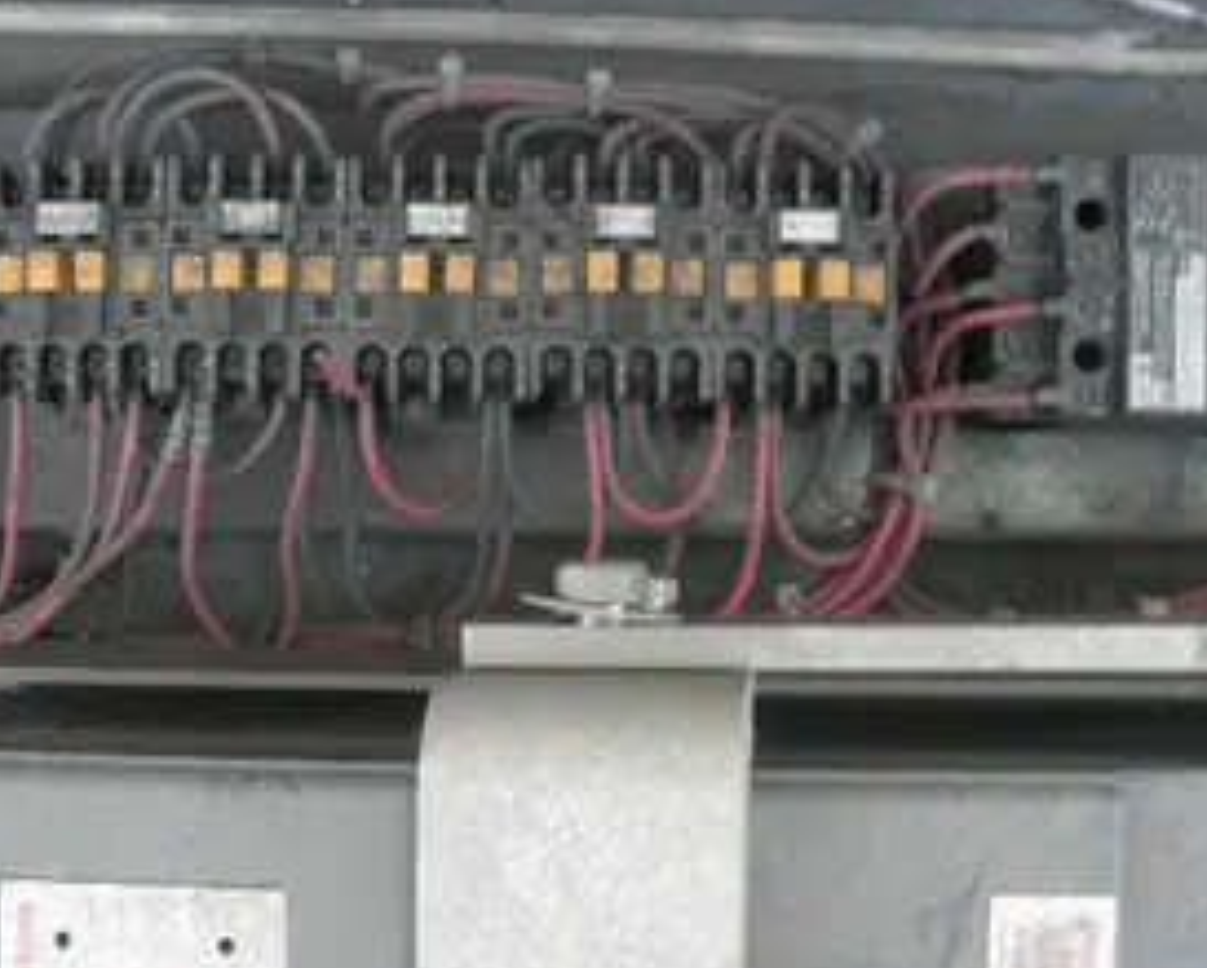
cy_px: 499
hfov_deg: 45.1
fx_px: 1430
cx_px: 407
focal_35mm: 40
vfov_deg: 37.4
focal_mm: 5
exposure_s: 1/30
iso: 80
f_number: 3
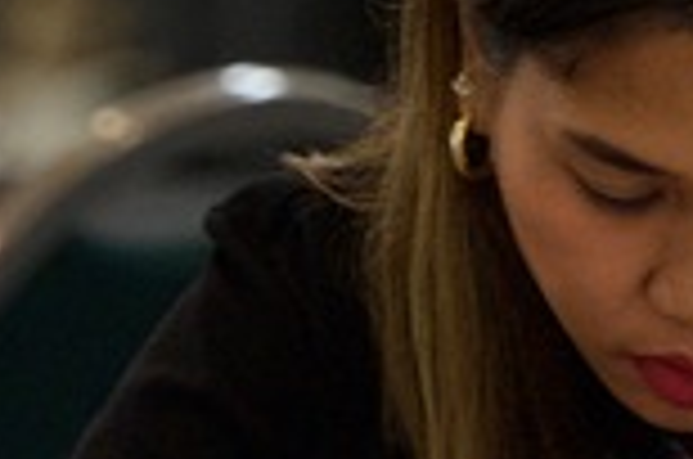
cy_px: 551
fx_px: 19806
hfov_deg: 2.0
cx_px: -396
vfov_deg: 1.3
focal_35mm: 1031
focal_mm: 155
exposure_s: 1/250
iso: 3200
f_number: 2.8
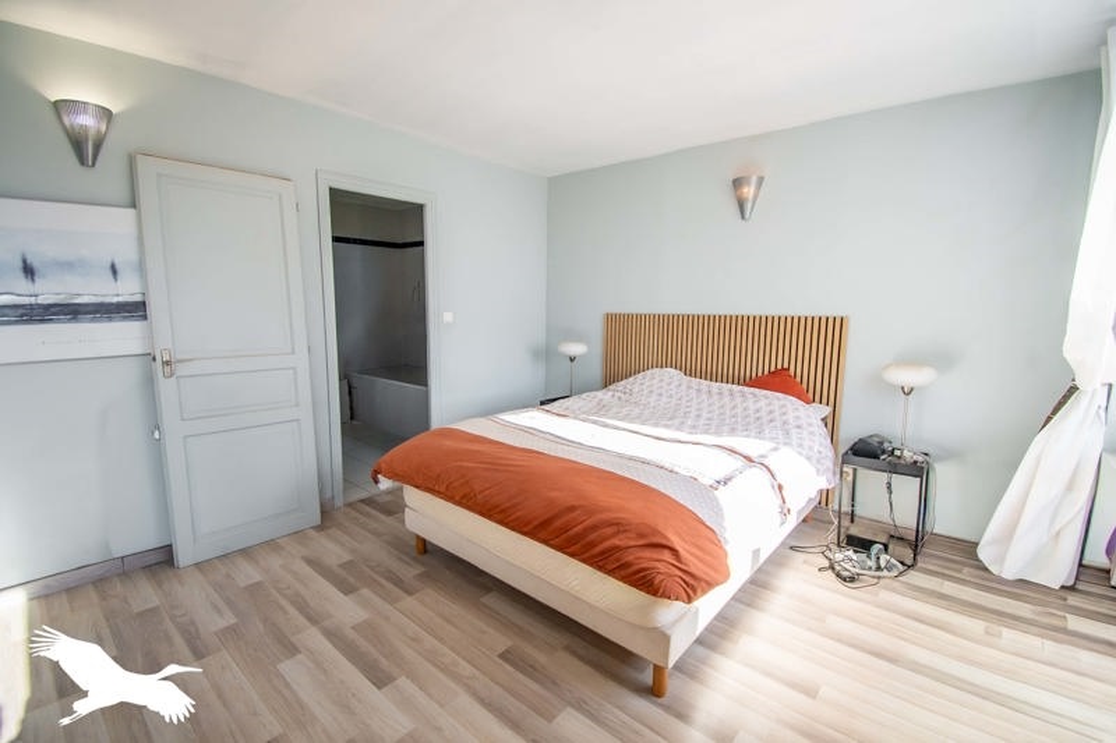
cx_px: 558
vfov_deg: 77.3
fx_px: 465
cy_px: 372
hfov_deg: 100.4
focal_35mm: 15
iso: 500
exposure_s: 1/320
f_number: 5
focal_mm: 10
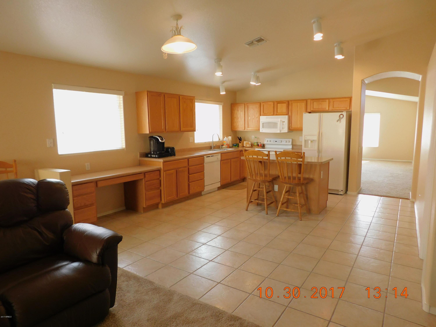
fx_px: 290
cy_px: 164
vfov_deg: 58.9
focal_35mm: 23
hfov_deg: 73.9
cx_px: 218
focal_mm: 4
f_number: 3
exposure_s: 1/30
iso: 125
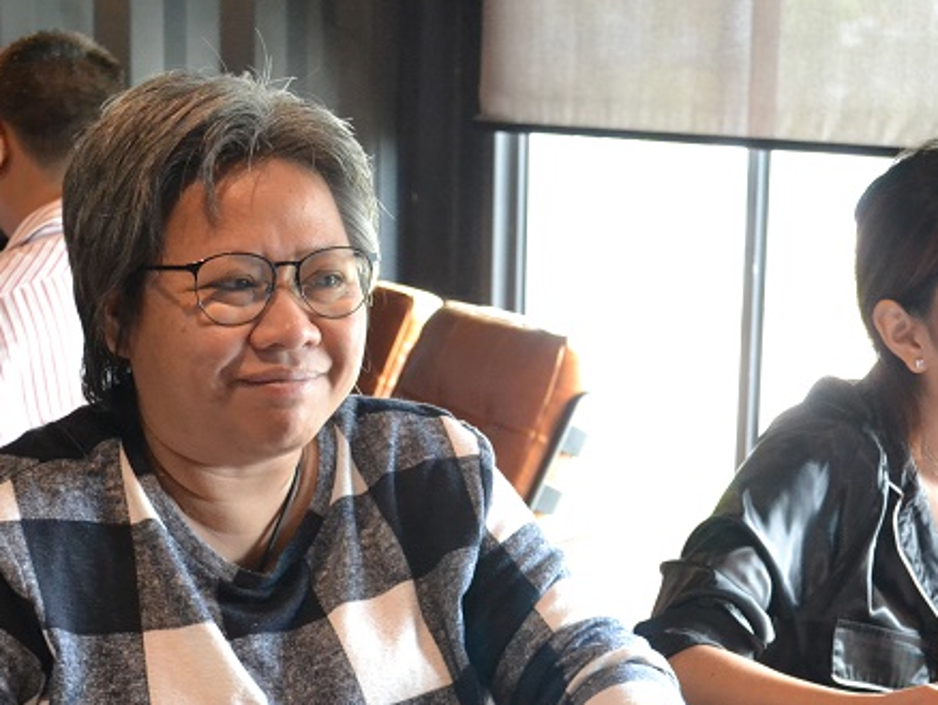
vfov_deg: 18.6
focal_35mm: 79
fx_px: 2142
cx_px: 625
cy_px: 515
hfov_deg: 24.6
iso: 3200
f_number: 5
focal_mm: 30
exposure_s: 1/60
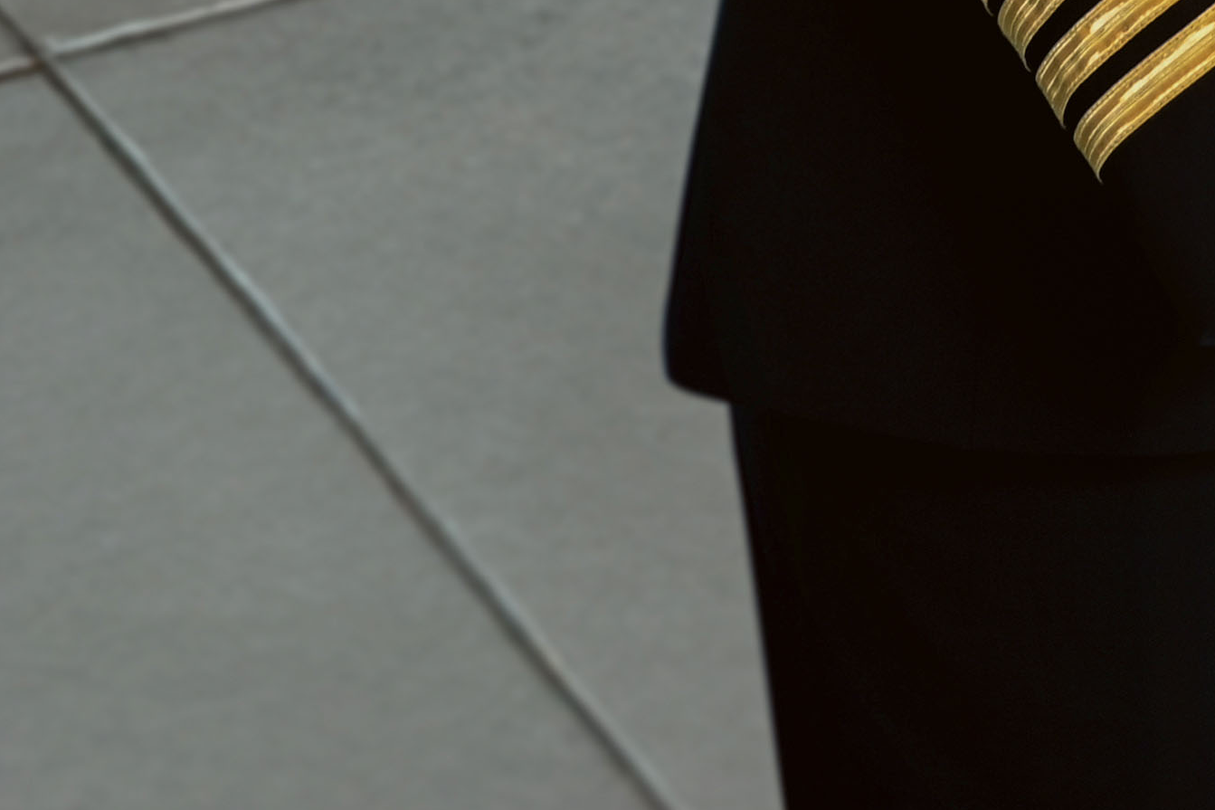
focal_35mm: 252
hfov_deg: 8.1
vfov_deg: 5.2
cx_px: 1634
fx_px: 8503
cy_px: -1532
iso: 200
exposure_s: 1/160
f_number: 5
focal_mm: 41
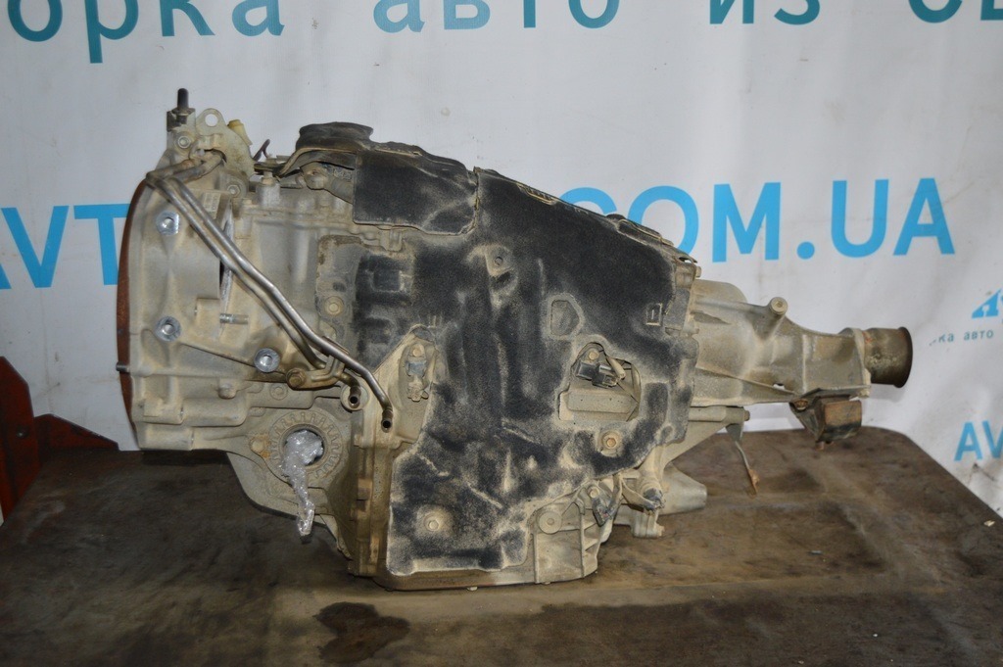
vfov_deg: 29.8
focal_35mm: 45
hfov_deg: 43.6
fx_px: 1253
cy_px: 334
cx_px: 502
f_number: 4.2
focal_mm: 30
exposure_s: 1/60
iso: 720
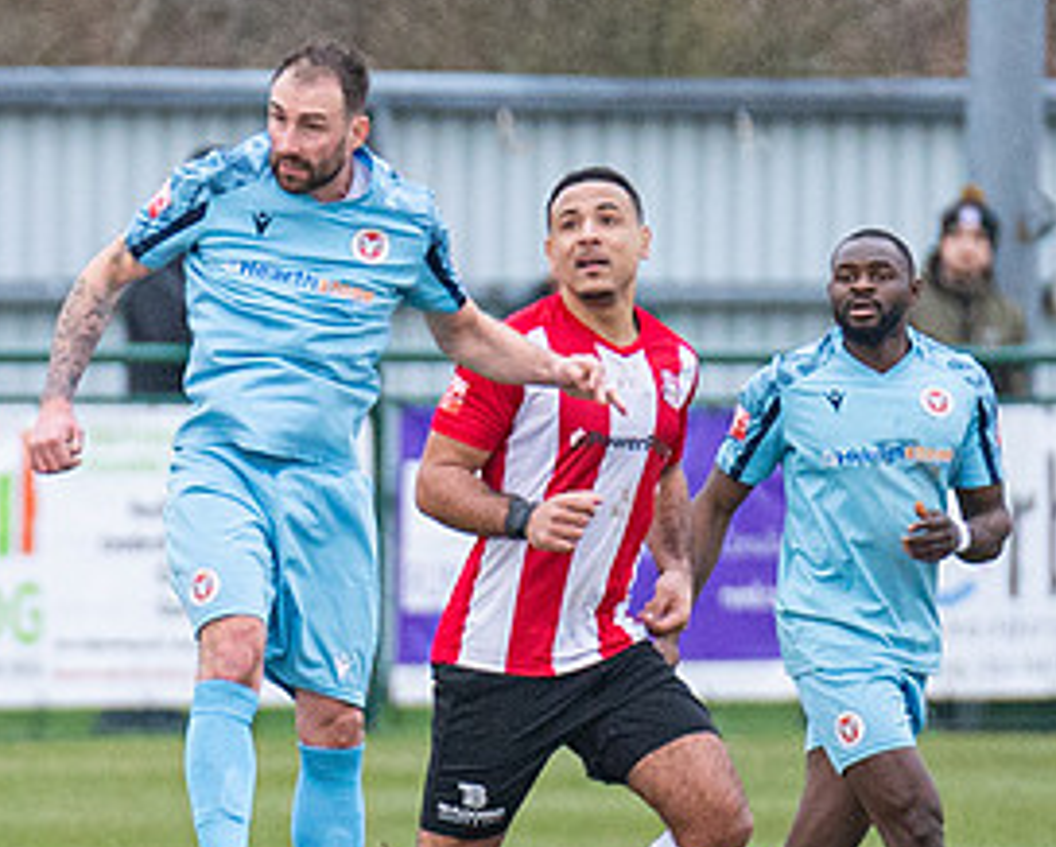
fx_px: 36718
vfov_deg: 1.3
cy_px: 505
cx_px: -365
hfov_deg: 1.6
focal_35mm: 1174
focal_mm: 250
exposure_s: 1/1600
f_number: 2.8
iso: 2000
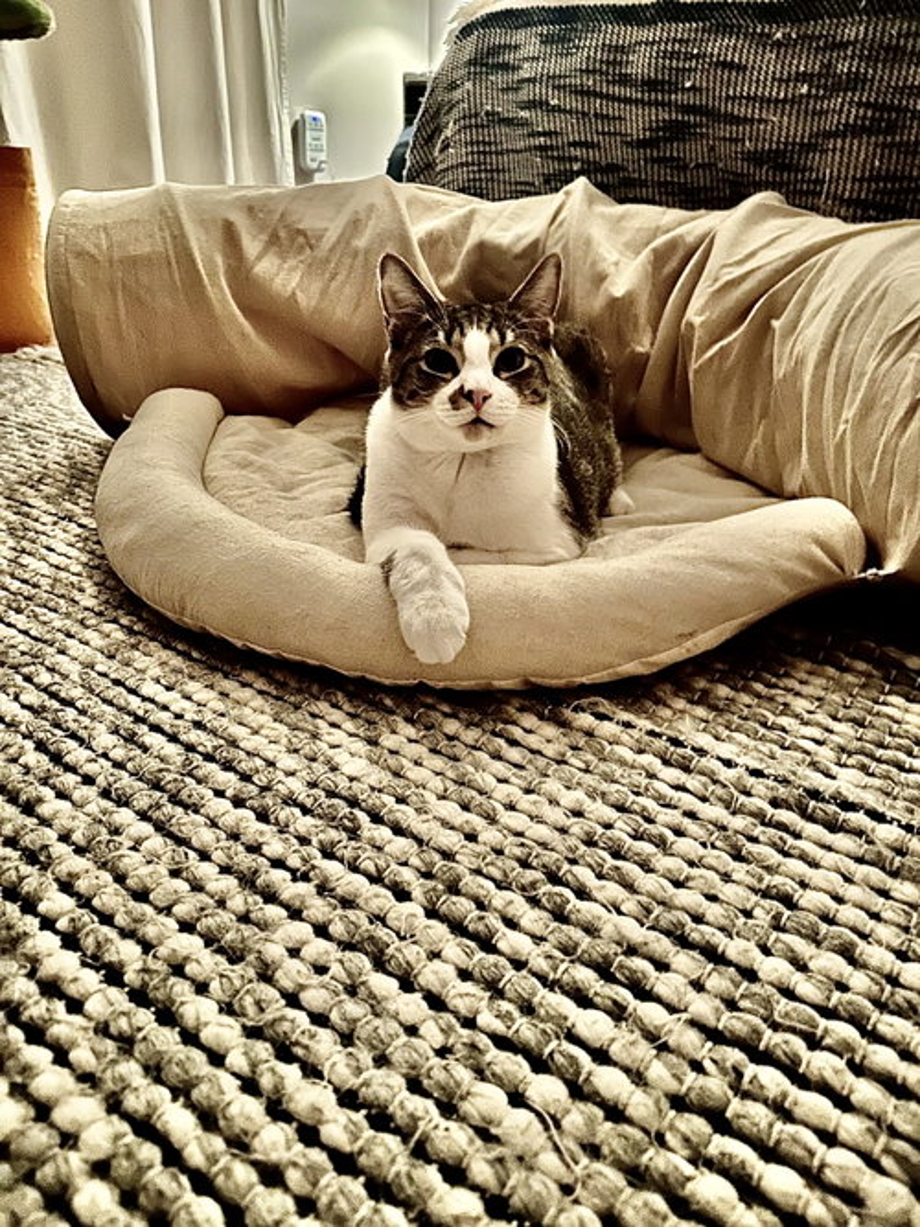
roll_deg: -1.2
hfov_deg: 56.8
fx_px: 851
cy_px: 614
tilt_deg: -24.9
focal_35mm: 24
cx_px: 460
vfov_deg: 71.6
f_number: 1.78
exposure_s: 1/9
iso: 1250
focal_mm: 6.86
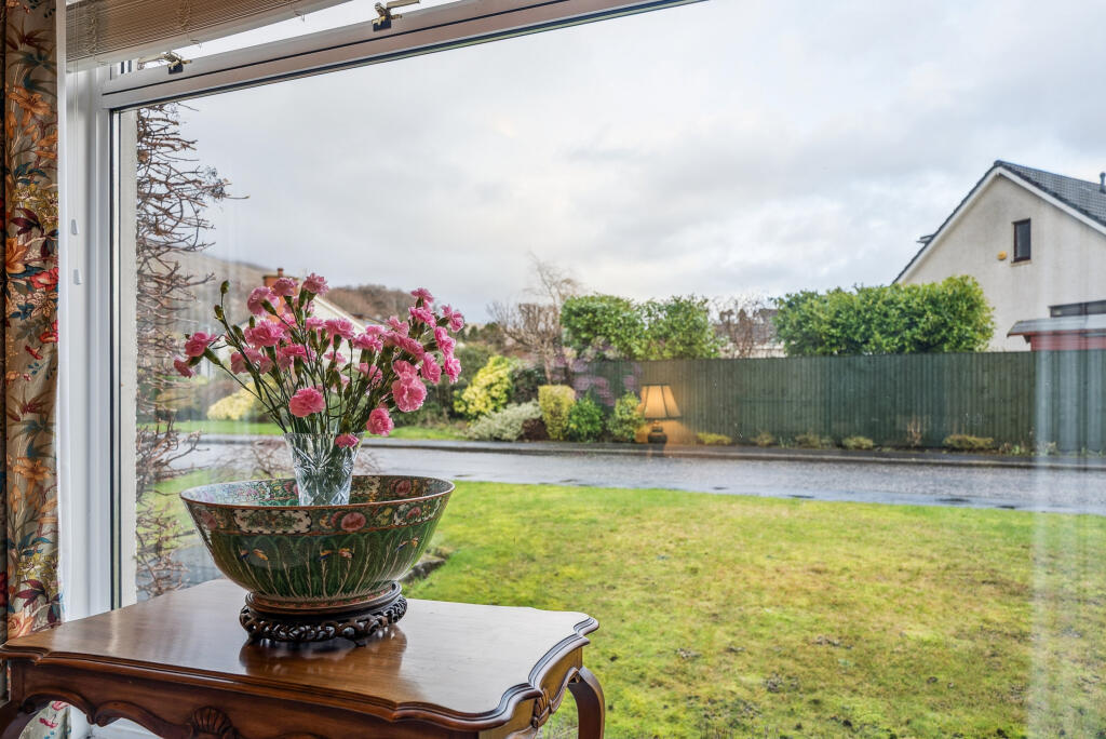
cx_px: 553
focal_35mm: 24
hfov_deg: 73.7
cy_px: 370
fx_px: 738
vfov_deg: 53.2
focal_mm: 24
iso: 80
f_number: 4.5
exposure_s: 1/30
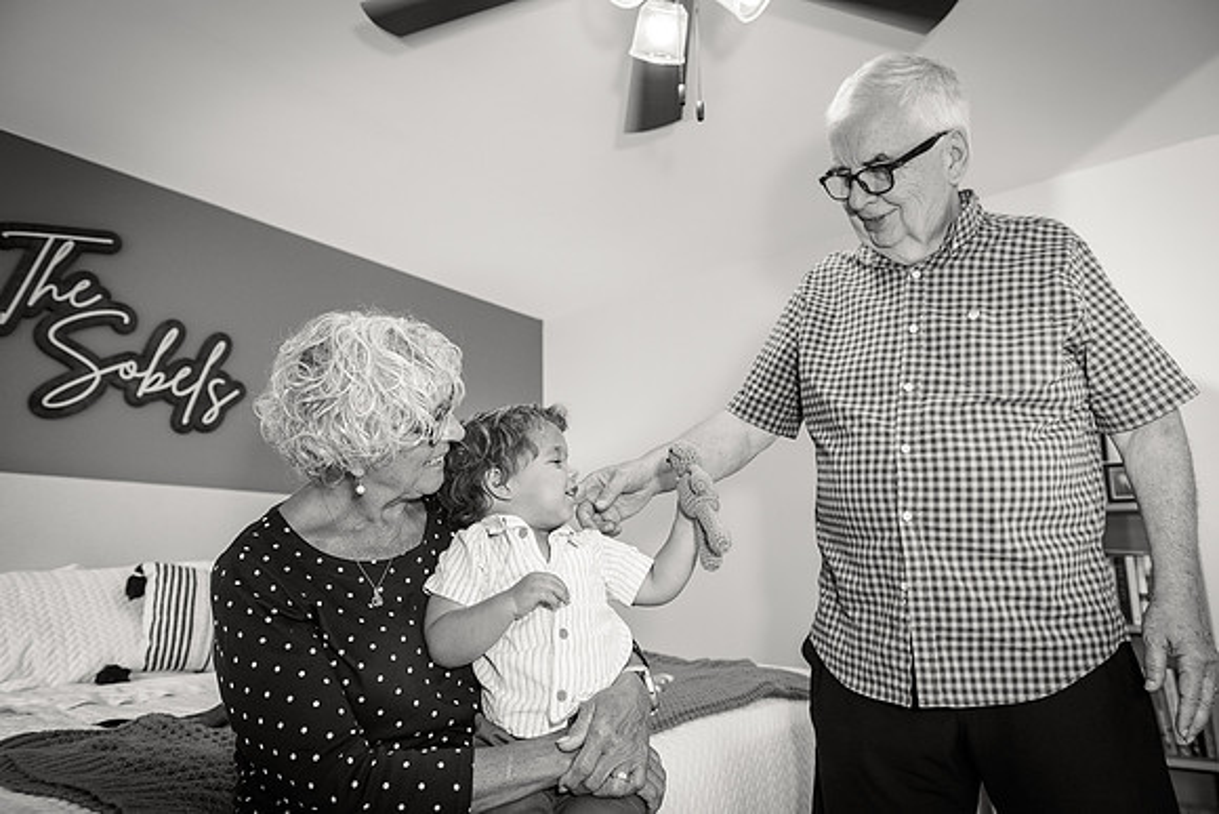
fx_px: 830
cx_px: 610
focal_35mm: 24
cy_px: 407
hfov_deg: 72.6
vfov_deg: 52.2
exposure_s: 1/200
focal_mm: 24
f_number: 3.5
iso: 500
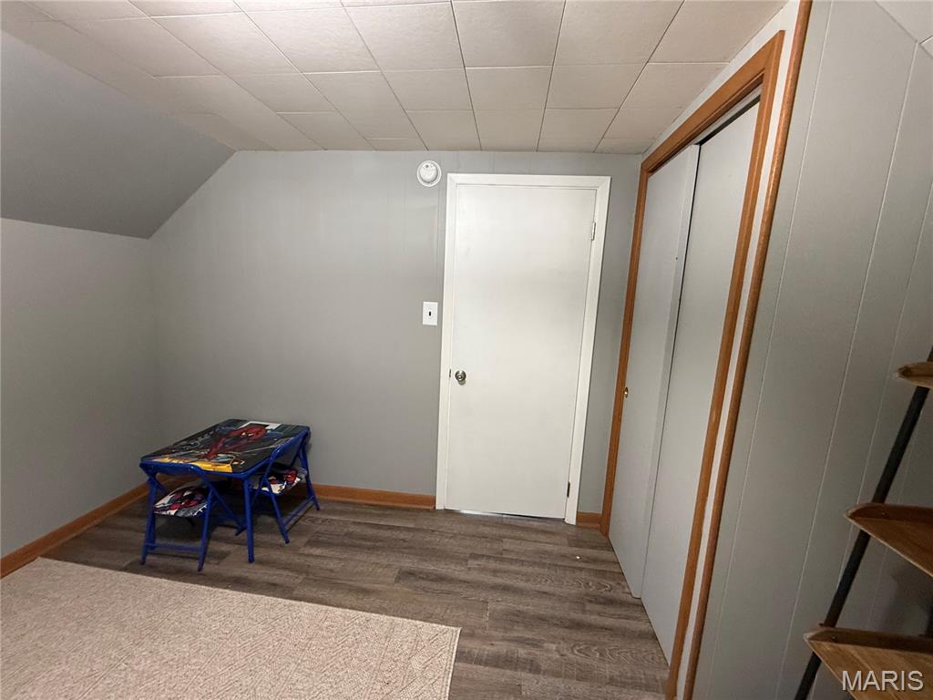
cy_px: 350
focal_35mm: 14
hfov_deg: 102.1
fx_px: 377
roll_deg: -2.5
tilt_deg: -8.8
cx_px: 466
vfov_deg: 85.7
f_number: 2.2
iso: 320
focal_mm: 2.22
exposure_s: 1/60
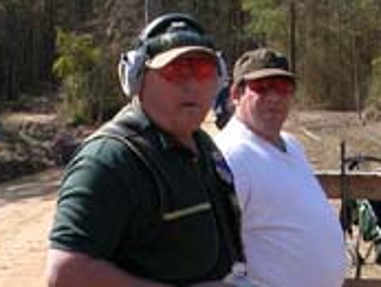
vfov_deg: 15.1
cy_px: 296
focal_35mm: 96
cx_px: 253
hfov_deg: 20.4
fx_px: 1057
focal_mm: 5.6
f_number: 4.5
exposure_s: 1/419
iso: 100
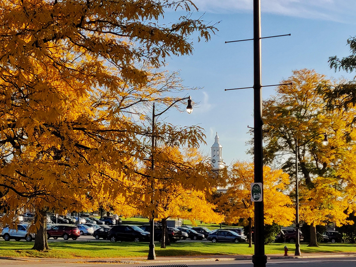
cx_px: 178
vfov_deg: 54.9
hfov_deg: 69.4
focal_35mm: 25
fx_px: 257
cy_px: 134
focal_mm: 4.25
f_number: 1.7
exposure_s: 1/1414
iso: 100
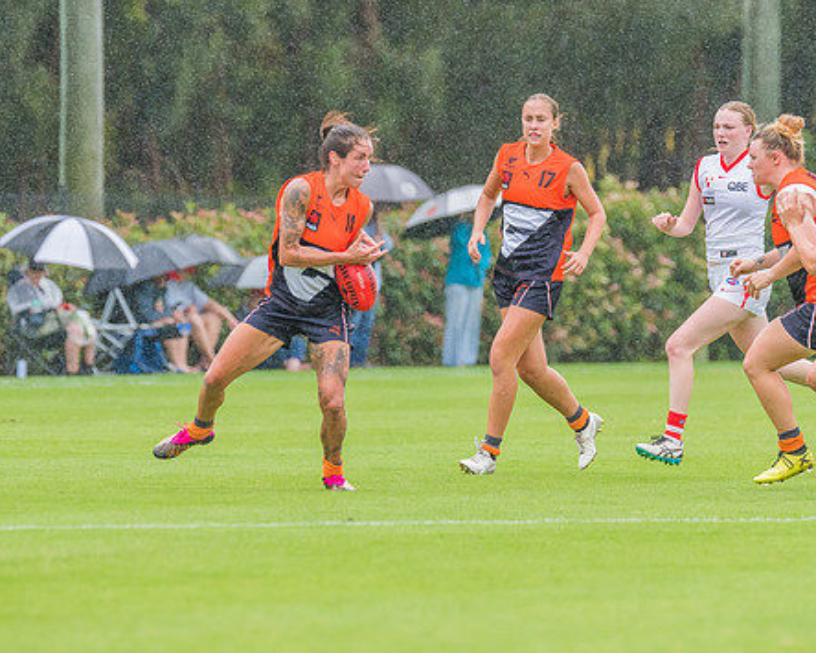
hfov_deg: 4.3
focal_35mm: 452
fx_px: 10914
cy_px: 240
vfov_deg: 3.4
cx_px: 423
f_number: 5
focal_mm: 270
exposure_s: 1/1600
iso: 800
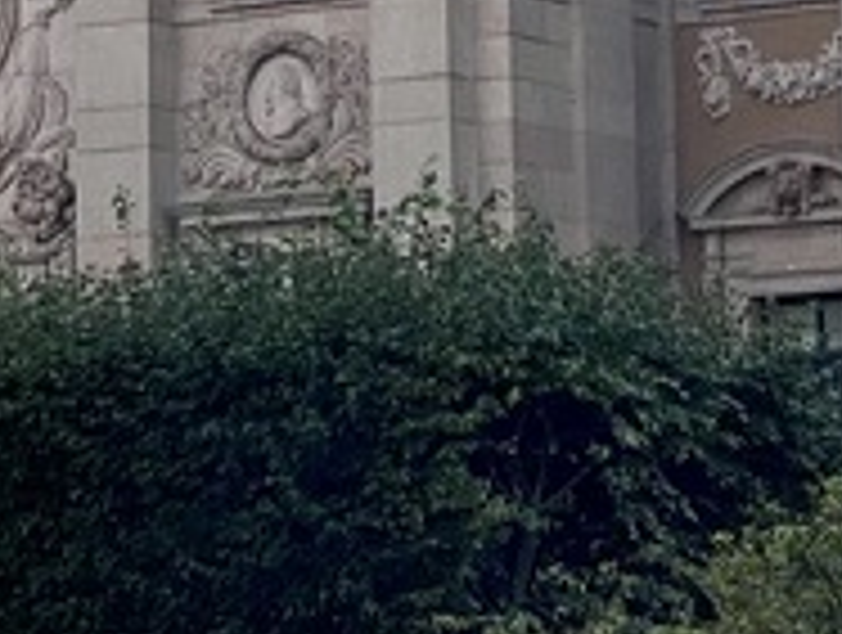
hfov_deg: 6.9
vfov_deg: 5.1
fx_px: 6921
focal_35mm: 284
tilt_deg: +17.0
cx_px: -252
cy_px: -850
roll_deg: -0.7
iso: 20
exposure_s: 1/1453
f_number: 2
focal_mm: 6
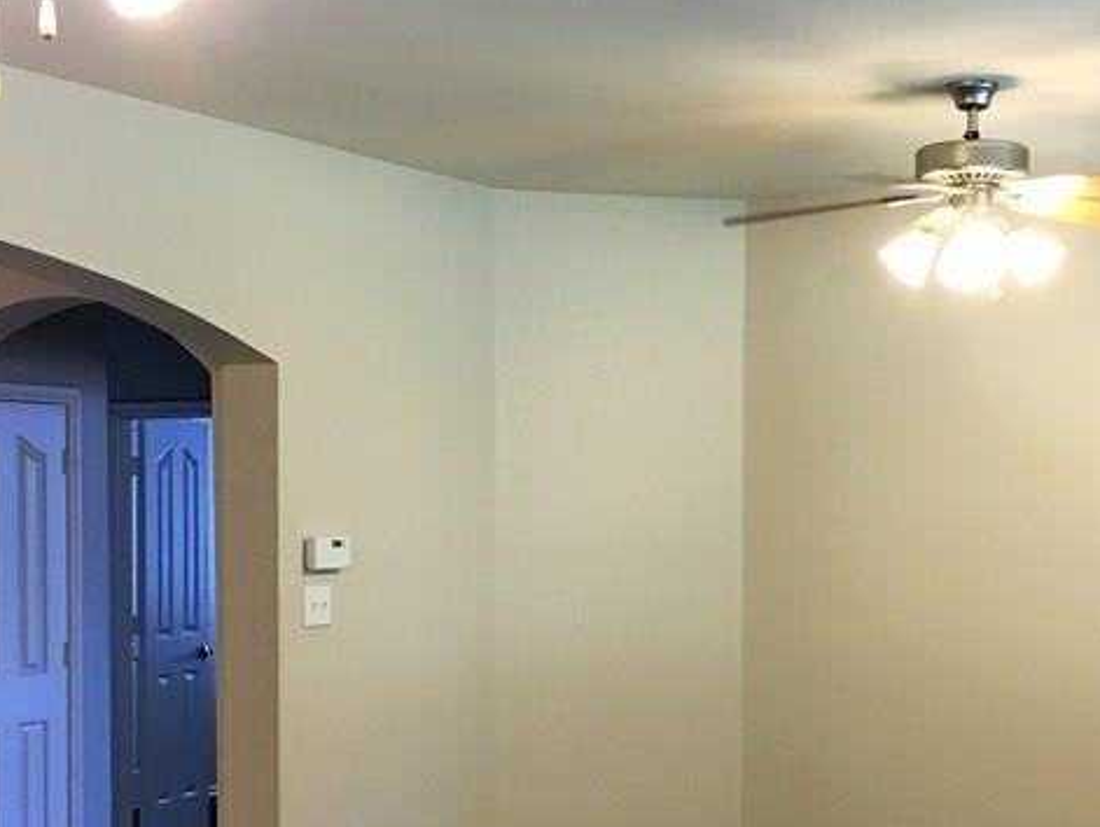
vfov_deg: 23.2
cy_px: 586
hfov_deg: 30.6
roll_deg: +0.2
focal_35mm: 63
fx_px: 2003
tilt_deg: -1.3
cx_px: 663
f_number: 2.2
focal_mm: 4.15
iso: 50
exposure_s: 1/15
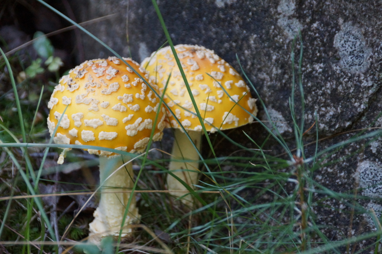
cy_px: 127
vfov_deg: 7.6
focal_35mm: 180
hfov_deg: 11.4
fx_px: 1909
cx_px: 191
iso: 1600
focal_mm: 120
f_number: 5.6
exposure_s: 1/160
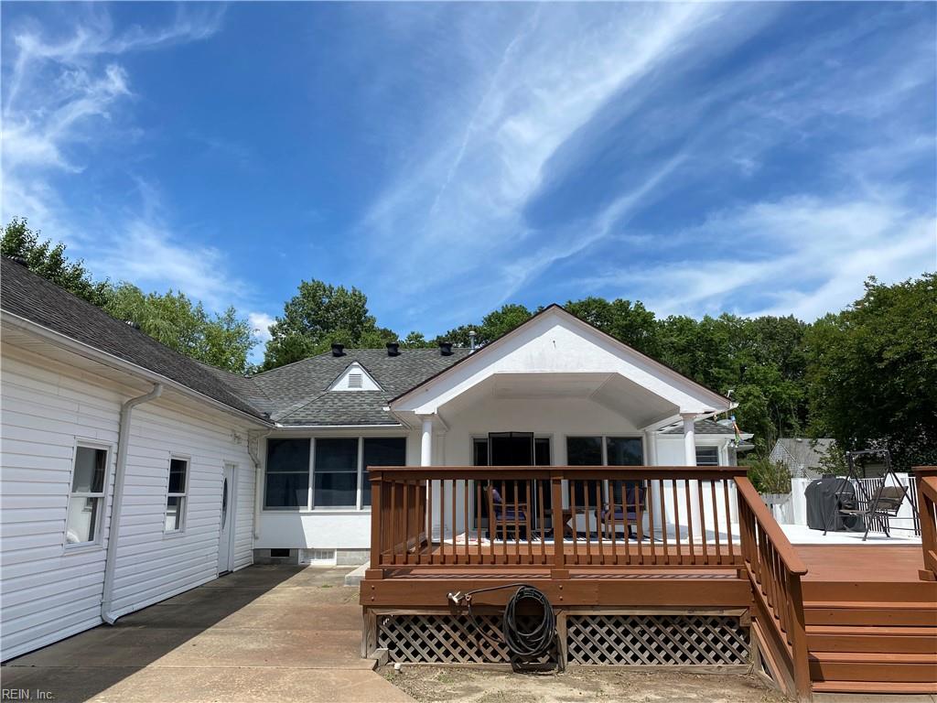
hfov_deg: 67.3
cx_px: 468
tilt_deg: +11.5
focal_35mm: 26
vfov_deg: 53.1
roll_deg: -0.4
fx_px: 704
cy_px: 352
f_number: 1.8
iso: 32
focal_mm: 4.25
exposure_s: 1/3846
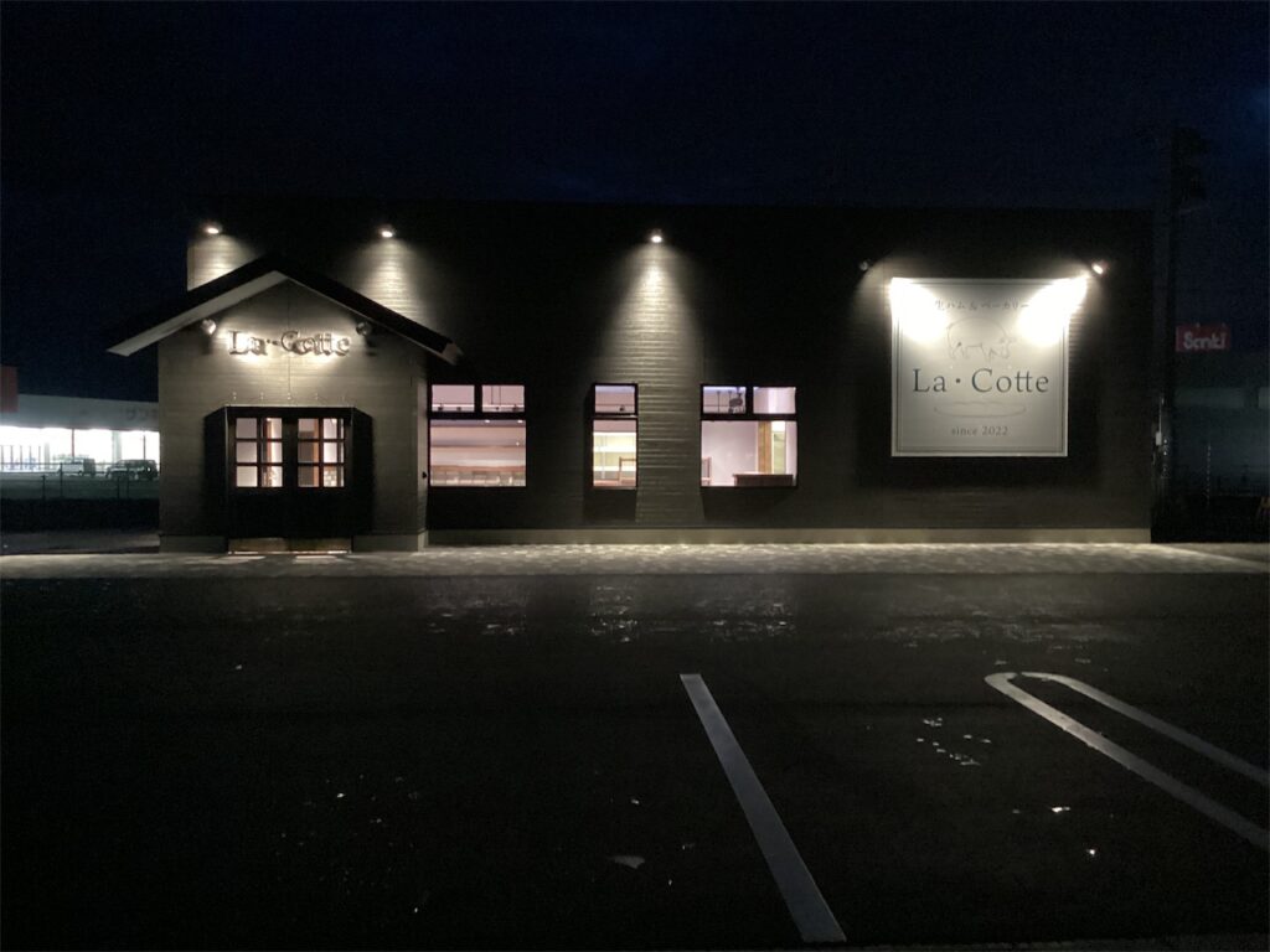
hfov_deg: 58.4
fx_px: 1137
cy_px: 476
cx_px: 635
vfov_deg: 45.4
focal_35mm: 31
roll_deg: -1.7
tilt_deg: -1.2
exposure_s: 1/20
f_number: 2.4
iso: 640
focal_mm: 3.3
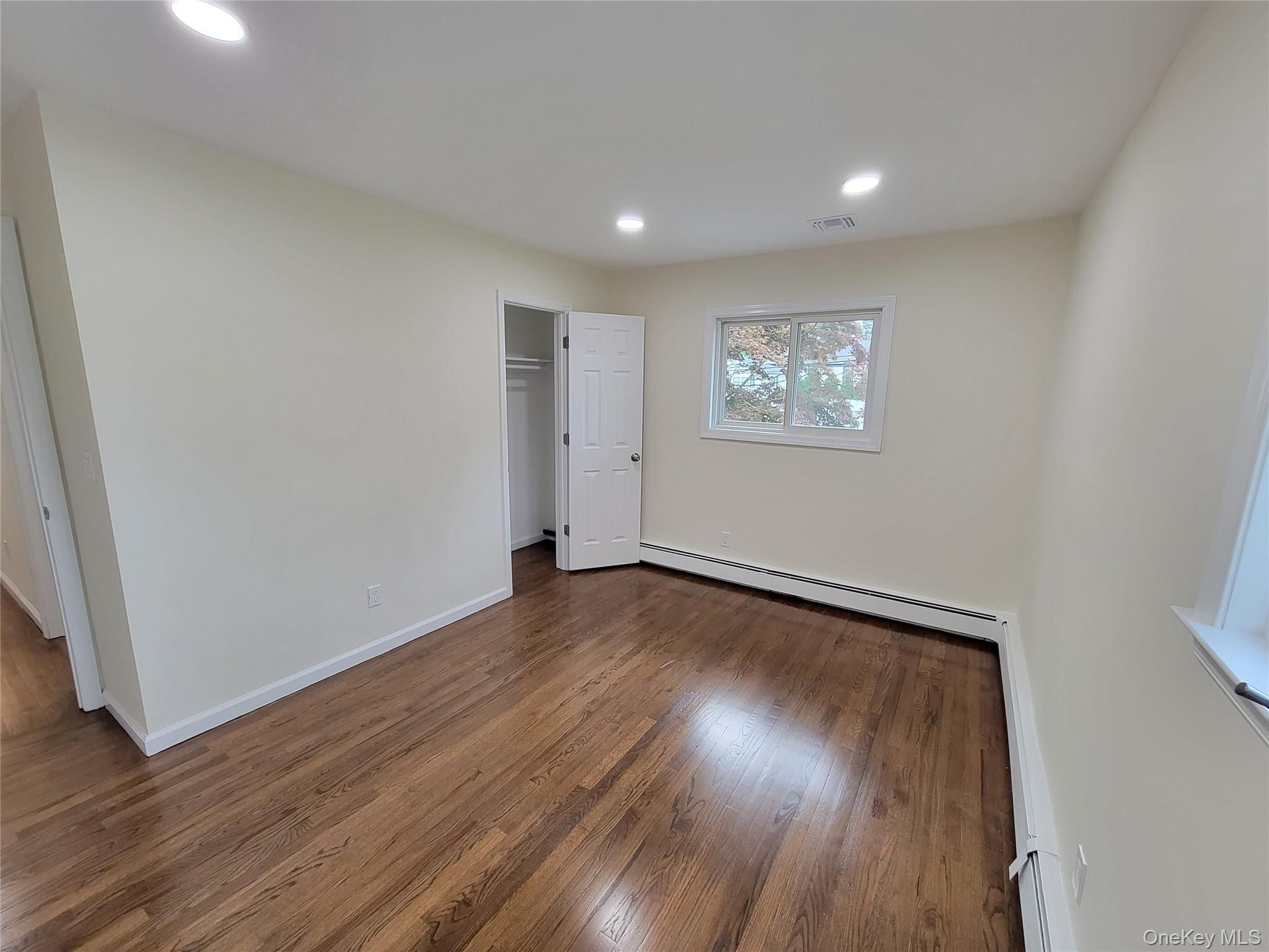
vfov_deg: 89.9
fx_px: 477
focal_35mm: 13
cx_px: 634
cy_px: 476
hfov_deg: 106.2
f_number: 2.2
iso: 160
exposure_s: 1/60
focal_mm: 2.2
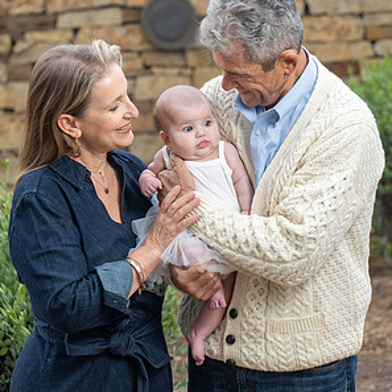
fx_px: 1730
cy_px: 228
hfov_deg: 12.9
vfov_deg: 12.9
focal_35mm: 135
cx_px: 195
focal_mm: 105
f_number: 4
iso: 100
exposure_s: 1/200
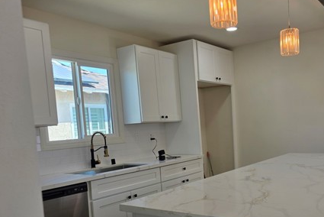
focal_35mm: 36
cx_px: 226
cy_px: 149
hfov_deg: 51.7
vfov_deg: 36.5
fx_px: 324
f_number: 1.7
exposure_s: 1/120
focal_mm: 6.3
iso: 16
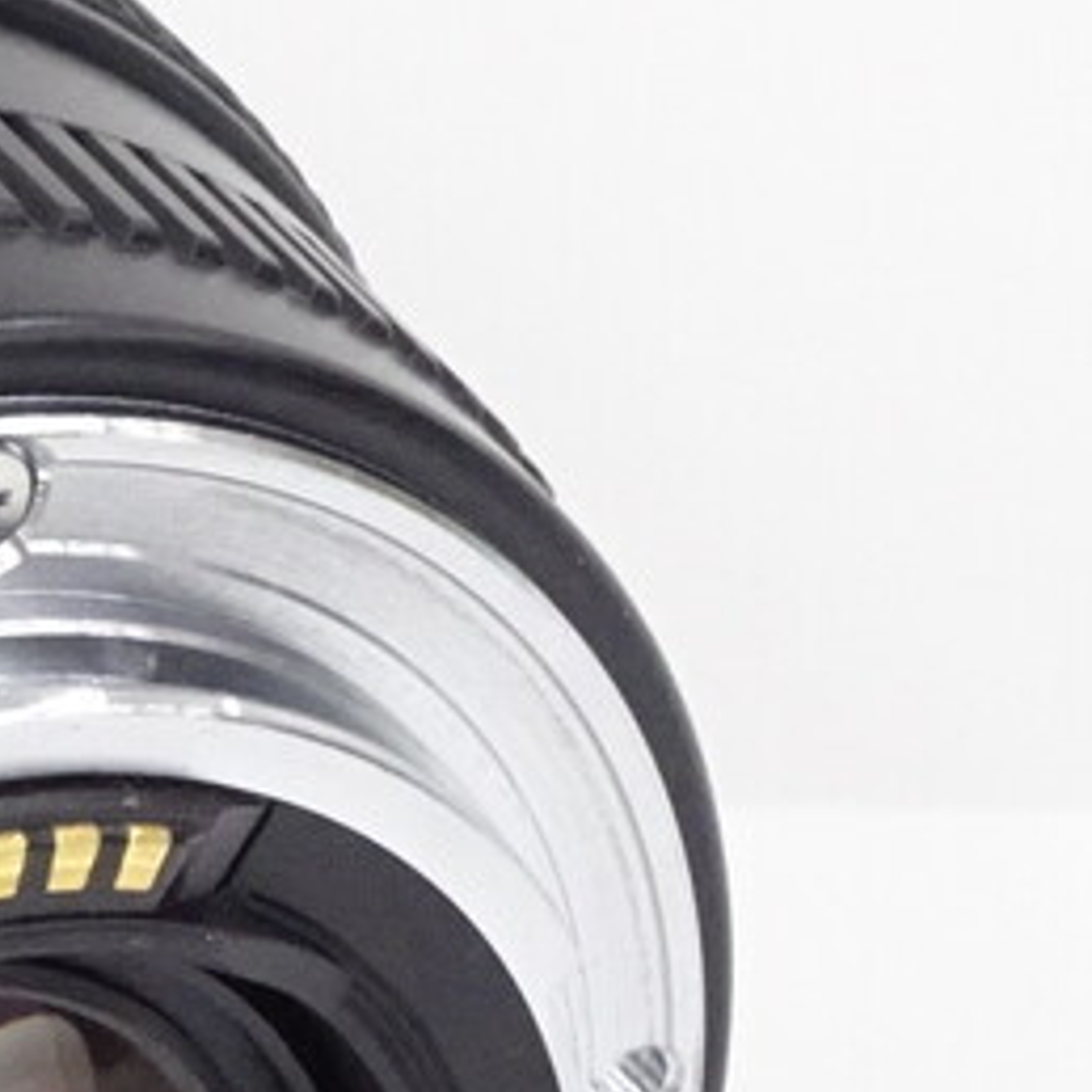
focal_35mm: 319
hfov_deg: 5.4
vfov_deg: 5.5
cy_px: 814
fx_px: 11385
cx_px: -594
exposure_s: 1/80
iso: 800
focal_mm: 13.26
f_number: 5
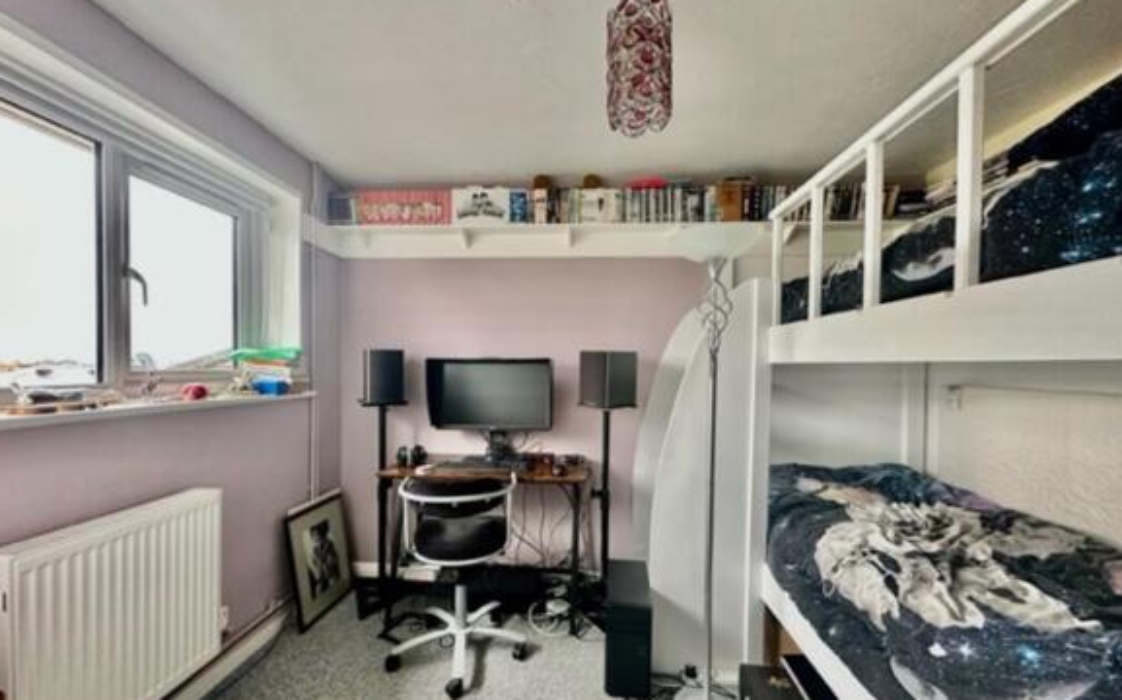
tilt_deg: -1.4
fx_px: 458
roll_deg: -0.5
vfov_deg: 74.6
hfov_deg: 101.5
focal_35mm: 15
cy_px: 374
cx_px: 559
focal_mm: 2.22
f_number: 2.2
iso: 320
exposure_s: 1/61
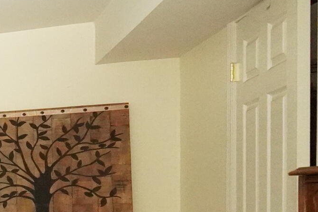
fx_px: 621
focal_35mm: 70
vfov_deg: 18.9
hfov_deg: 16.6
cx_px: -391
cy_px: 209
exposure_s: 1/125
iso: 6400
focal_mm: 10.5
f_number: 4.5
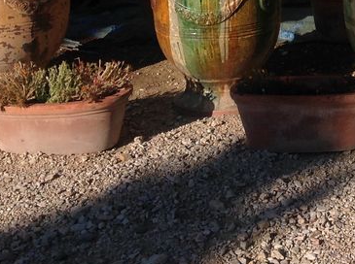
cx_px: 366
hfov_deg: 19.8
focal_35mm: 96
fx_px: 982
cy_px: -82
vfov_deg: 14.7
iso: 50
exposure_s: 1/2747
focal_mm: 4.28
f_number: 2.4
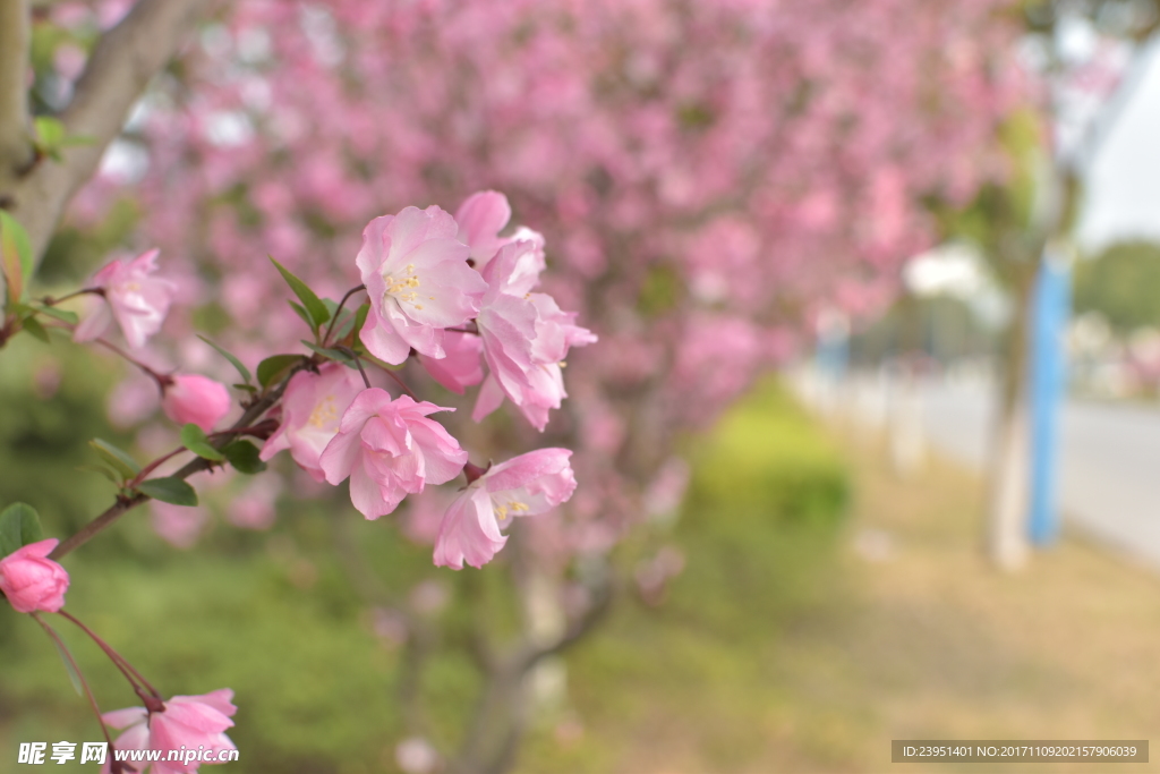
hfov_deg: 37.8
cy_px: 387
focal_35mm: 52
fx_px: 1692
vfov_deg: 25.8
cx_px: 580
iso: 100
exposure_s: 1/125
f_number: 5.6
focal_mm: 35
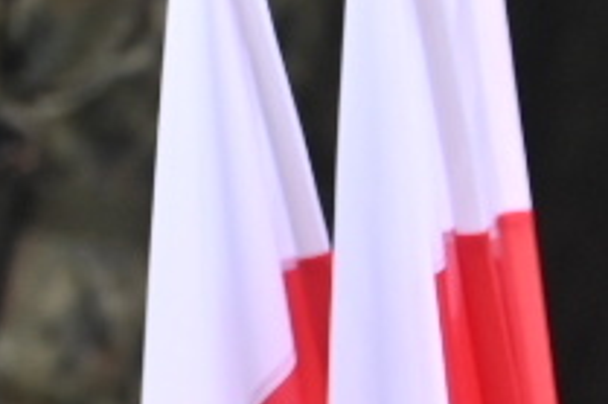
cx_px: 1324
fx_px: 23524
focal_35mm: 1394
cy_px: 863
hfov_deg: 1.5
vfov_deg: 1.0
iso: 500
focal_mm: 180
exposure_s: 1/500
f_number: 2.8
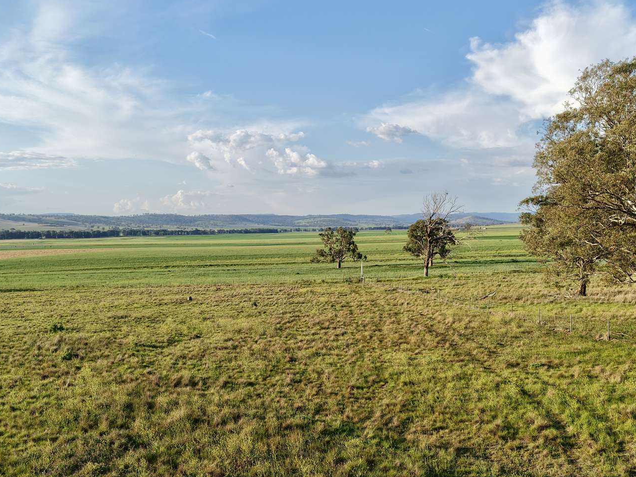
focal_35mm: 36
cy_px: 345
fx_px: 661
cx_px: 280
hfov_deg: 51.2
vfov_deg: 38.8
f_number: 1.8
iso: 200
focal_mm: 8.67
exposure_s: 1/2500
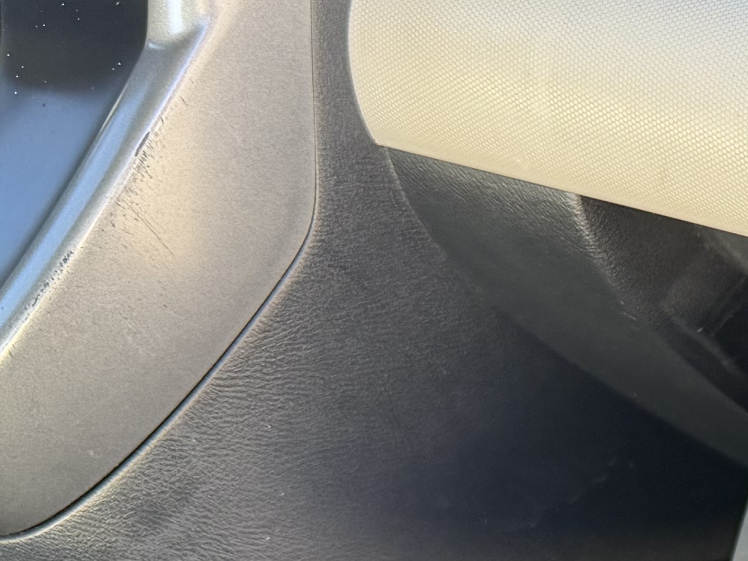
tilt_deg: -36.4
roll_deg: +2.9
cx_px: 1304
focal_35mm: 97
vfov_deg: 15.0
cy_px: 551
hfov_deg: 17.0
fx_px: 2096
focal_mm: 6.76
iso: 100
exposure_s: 1/121
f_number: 1.78
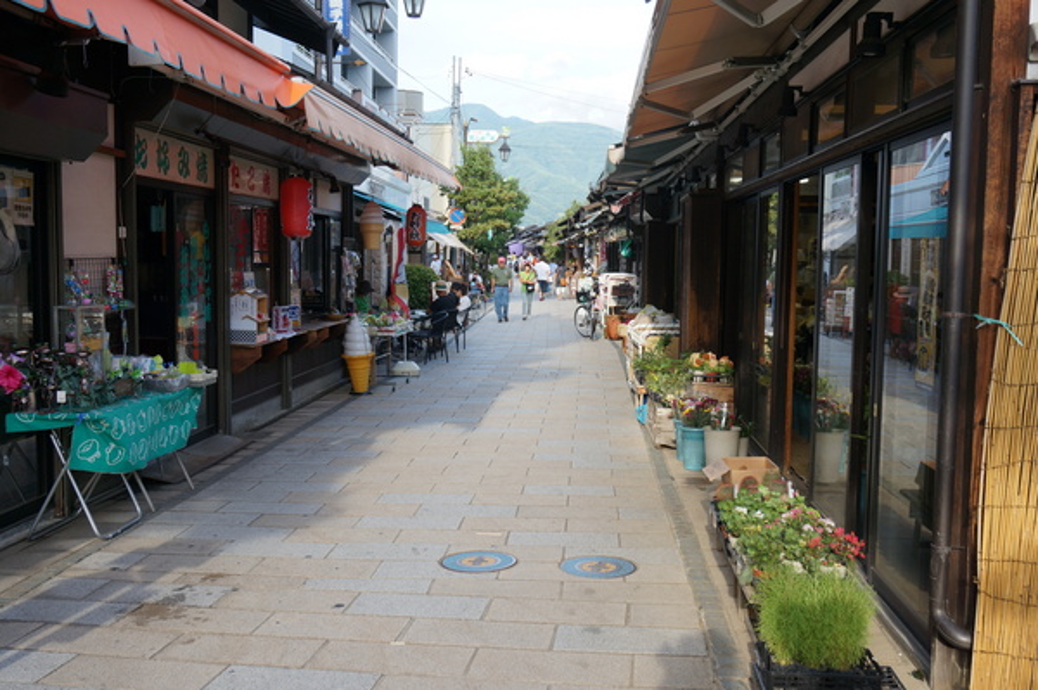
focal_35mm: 36
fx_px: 1037
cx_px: 519
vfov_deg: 36.8
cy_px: 345
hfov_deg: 53.2
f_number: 6.3
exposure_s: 1/80
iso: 100
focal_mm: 24
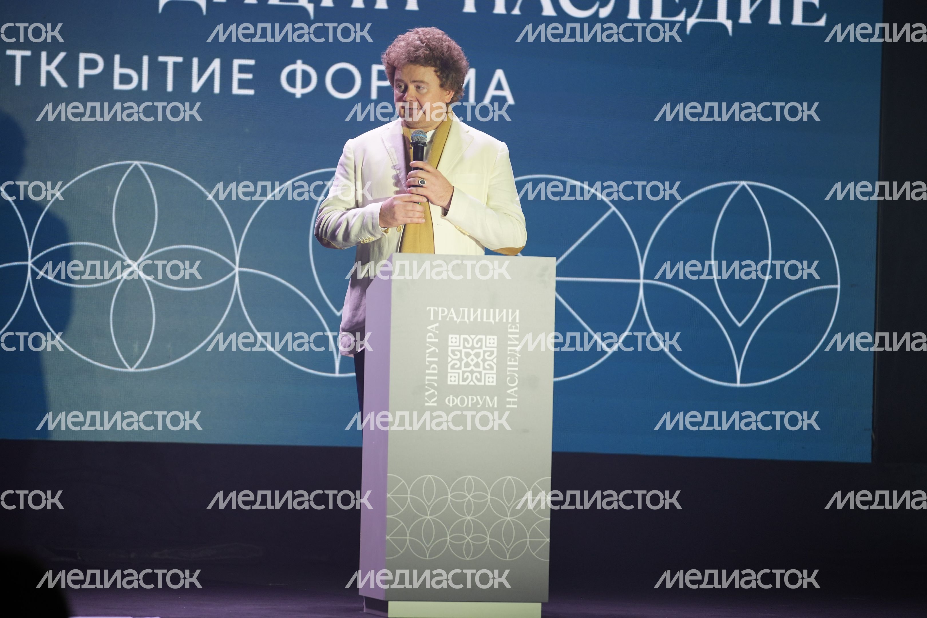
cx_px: 464
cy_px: 309
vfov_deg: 7.2
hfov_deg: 10.8
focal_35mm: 191
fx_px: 4918
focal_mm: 191
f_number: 2.8
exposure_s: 1/400
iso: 500
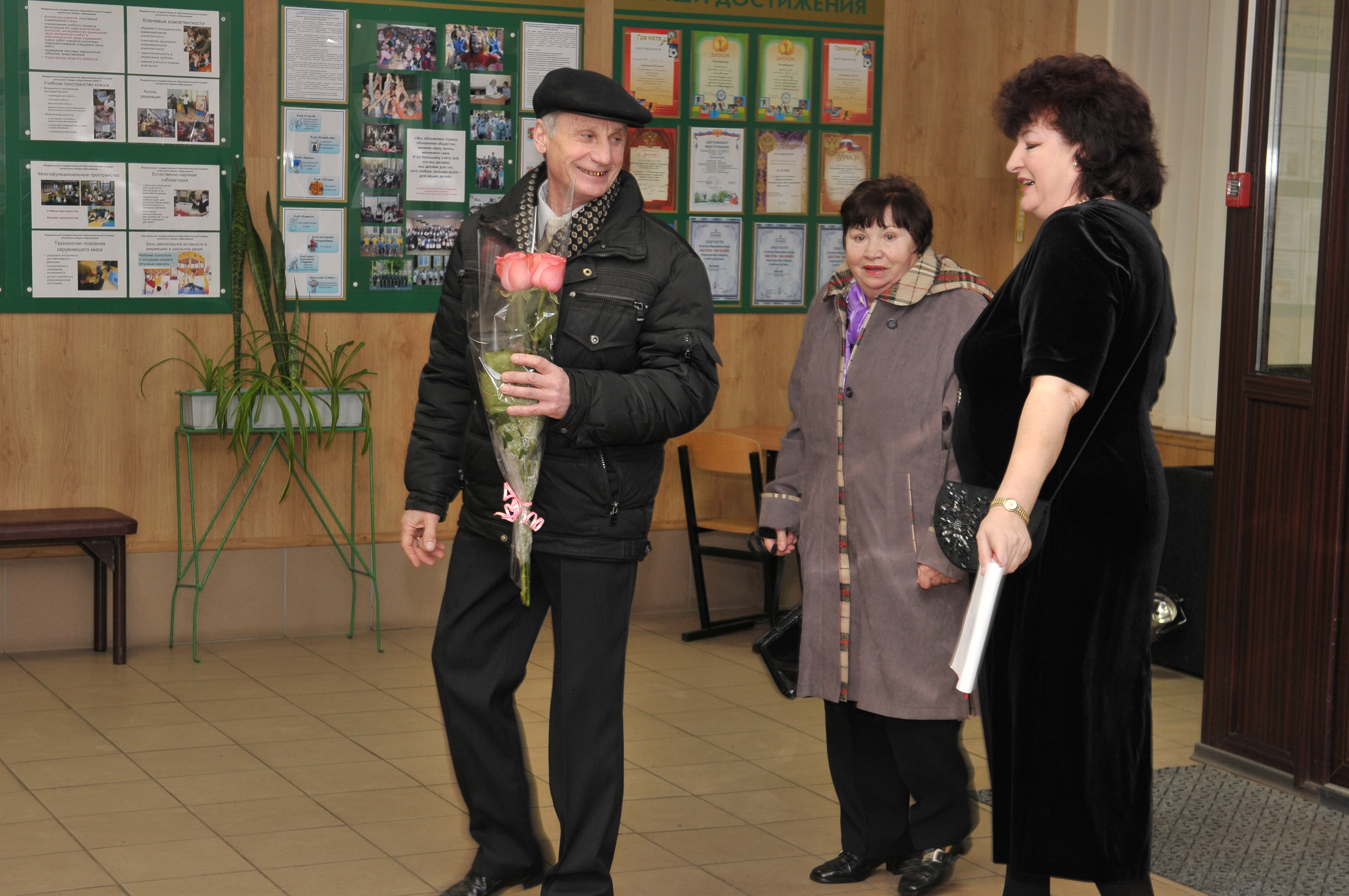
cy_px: 448
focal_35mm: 68
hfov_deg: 29.9
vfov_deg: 20.1
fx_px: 2526
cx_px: 674
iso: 320
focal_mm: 45
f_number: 4.5
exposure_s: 1/60
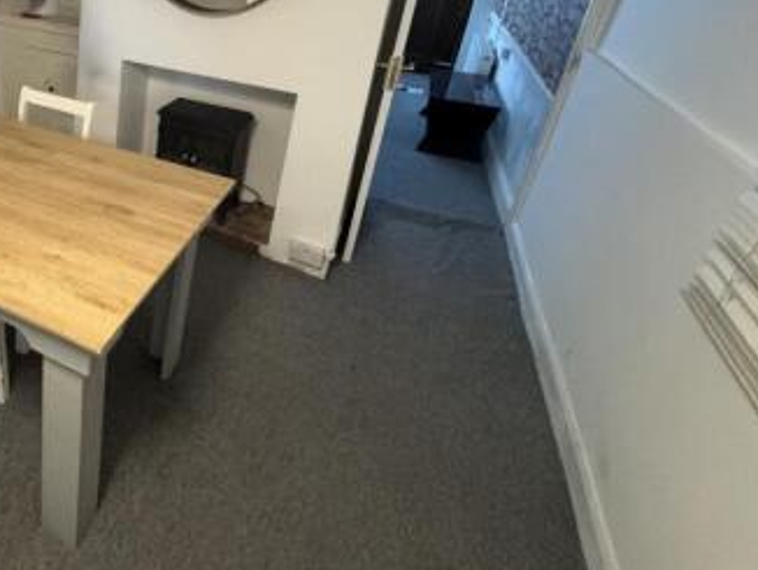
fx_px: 548
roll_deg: -2.1
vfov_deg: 52.3
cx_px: 87
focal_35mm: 25
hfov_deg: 59.8
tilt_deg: -20.8
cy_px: 136
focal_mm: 2.22
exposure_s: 1/50
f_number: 2.2
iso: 800
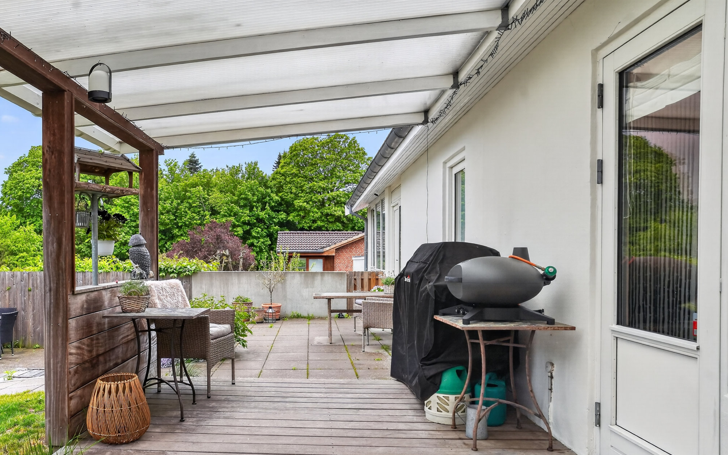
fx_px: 516
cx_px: 266
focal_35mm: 26
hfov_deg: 69.1
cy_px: 264
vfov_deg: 47.4
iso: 400
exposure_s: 1/125
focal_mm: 20
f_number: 8
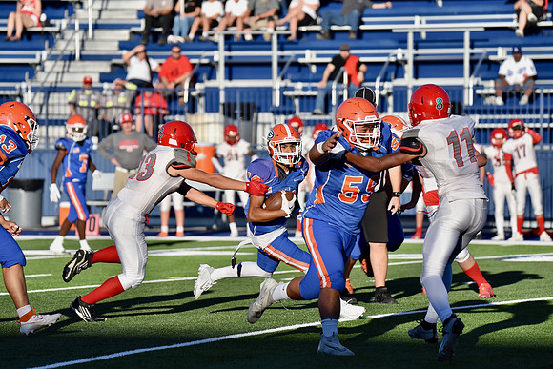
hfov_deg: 8.2
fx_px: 3841
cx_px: 276
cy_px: 184
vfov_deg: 5.5
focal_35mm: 250
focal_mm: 250
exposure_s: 1/4000
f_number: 5.6
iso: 640
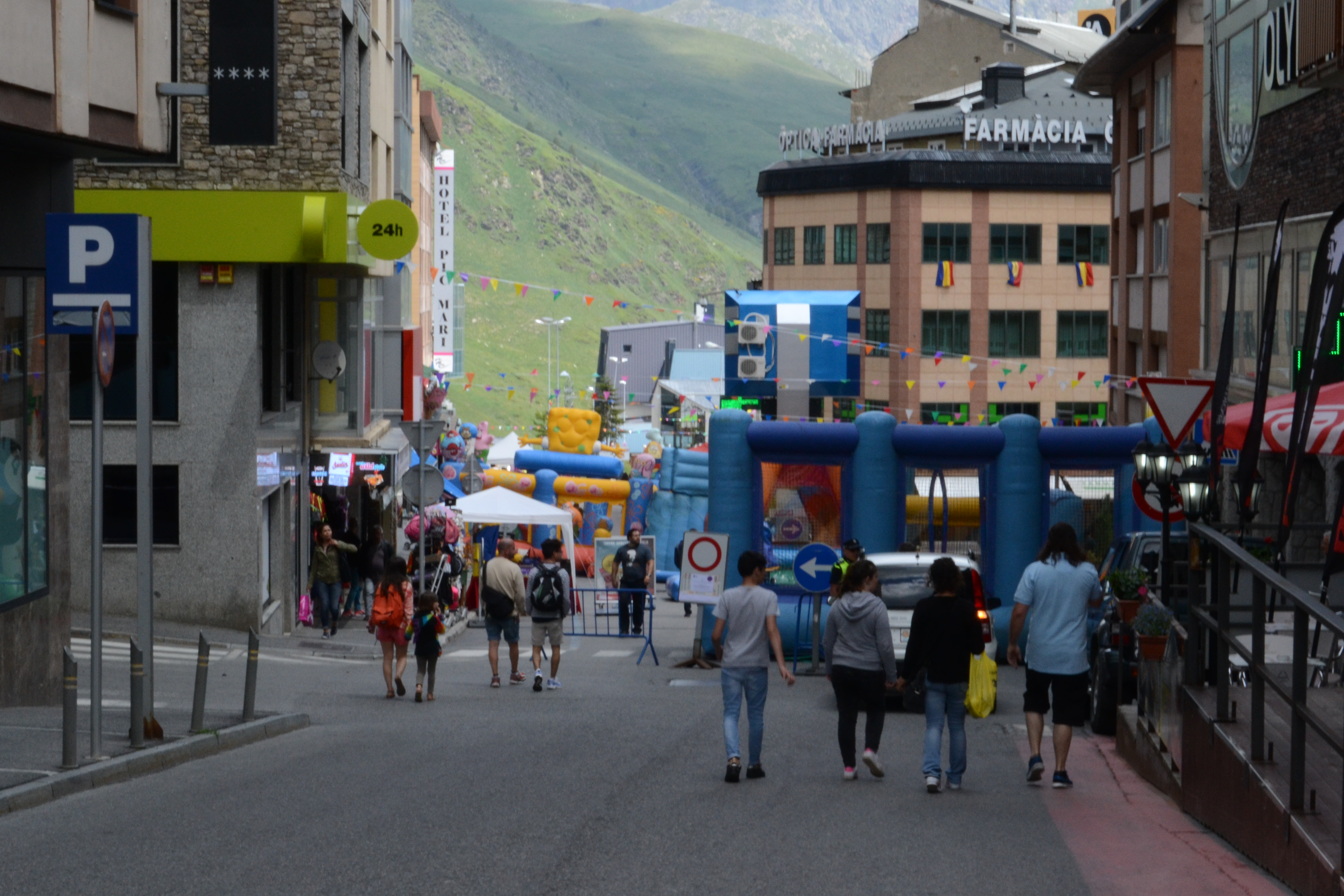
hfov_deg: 24.6
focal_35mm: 82
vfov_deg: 16.6
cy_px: 448
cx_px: 672
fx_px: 3080
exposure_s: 1/60
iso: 800
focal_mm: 55
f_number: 36
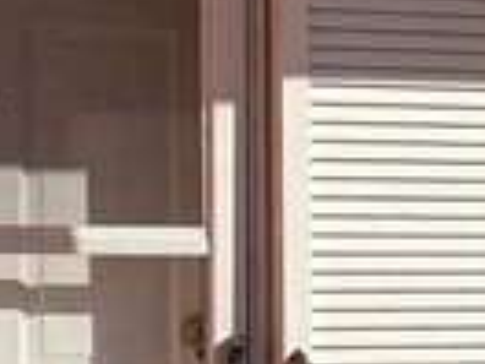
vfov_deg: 7.4
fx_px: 2816
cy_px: 353
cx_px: 1224
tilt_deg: +0.2
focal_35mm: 201
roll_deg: +1.2
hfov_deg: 8.8
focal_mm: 4.25
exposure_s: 1/5236
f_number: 1.8
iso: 32
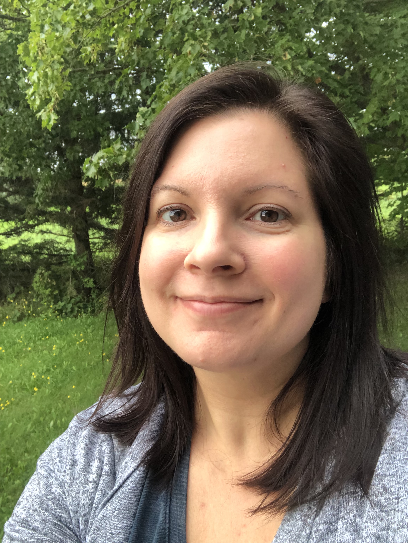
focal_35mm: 32
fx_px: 502
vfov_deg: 56.8
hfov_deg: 44.2
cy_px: 272
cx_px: 204
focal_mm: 2.87
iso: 100
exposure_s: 1/120
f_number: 2.2
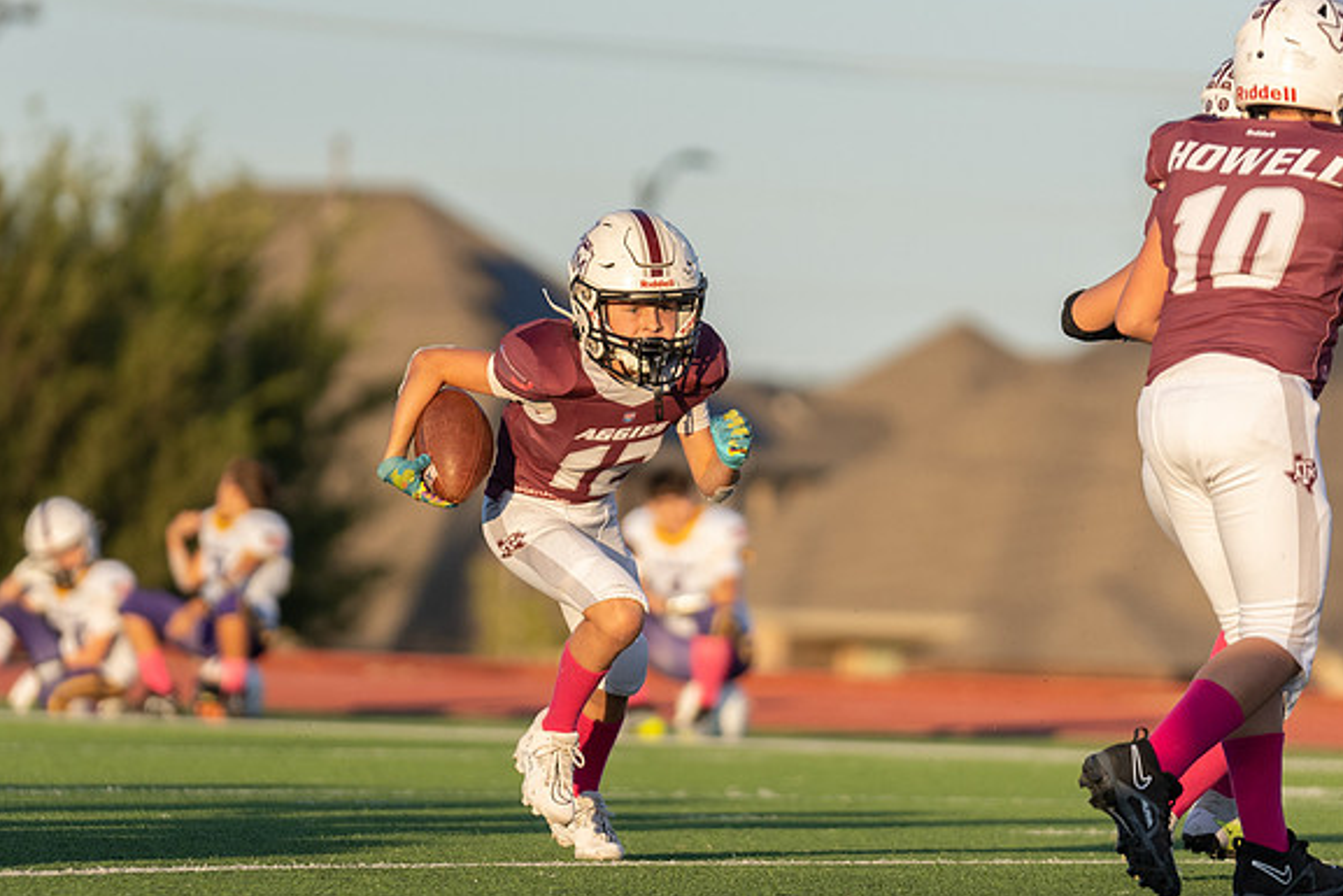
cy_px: 428
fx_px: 16567
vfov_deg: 3.1
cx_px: 517
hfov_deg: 4.6
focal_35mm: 444
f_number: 2.8
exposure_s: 1/2000
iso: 250
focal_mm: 200
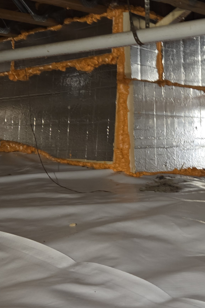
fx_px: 470
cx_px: 162
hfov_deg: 24.3
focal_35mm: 55
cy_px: 171
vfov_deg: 36.2
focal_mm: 5.4
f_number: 1.8
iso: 160
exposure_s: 1/15
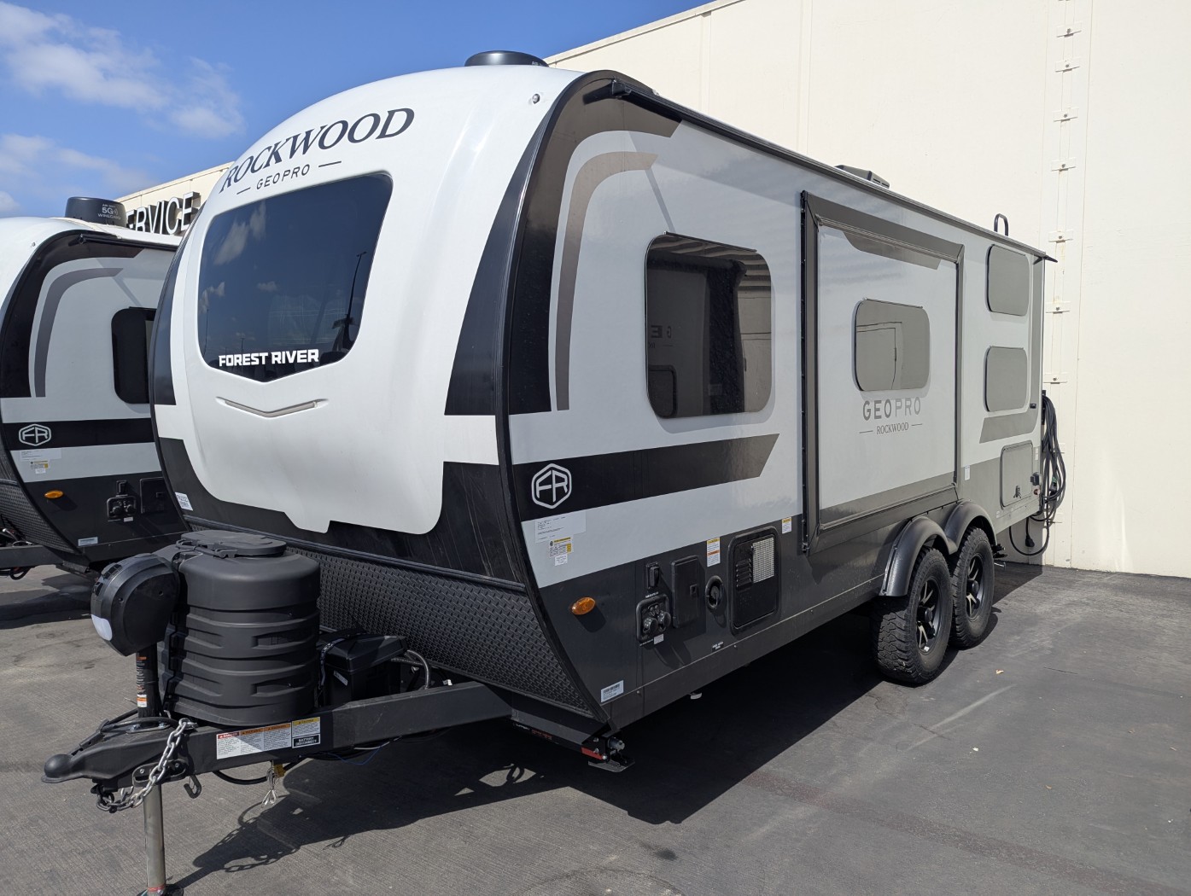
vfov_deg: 56.9
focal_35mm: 24
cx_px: 596
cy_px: 448
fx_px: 827
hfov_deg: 71.5
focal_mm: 6.81
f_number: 1.85
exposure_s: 1/3058
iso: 50
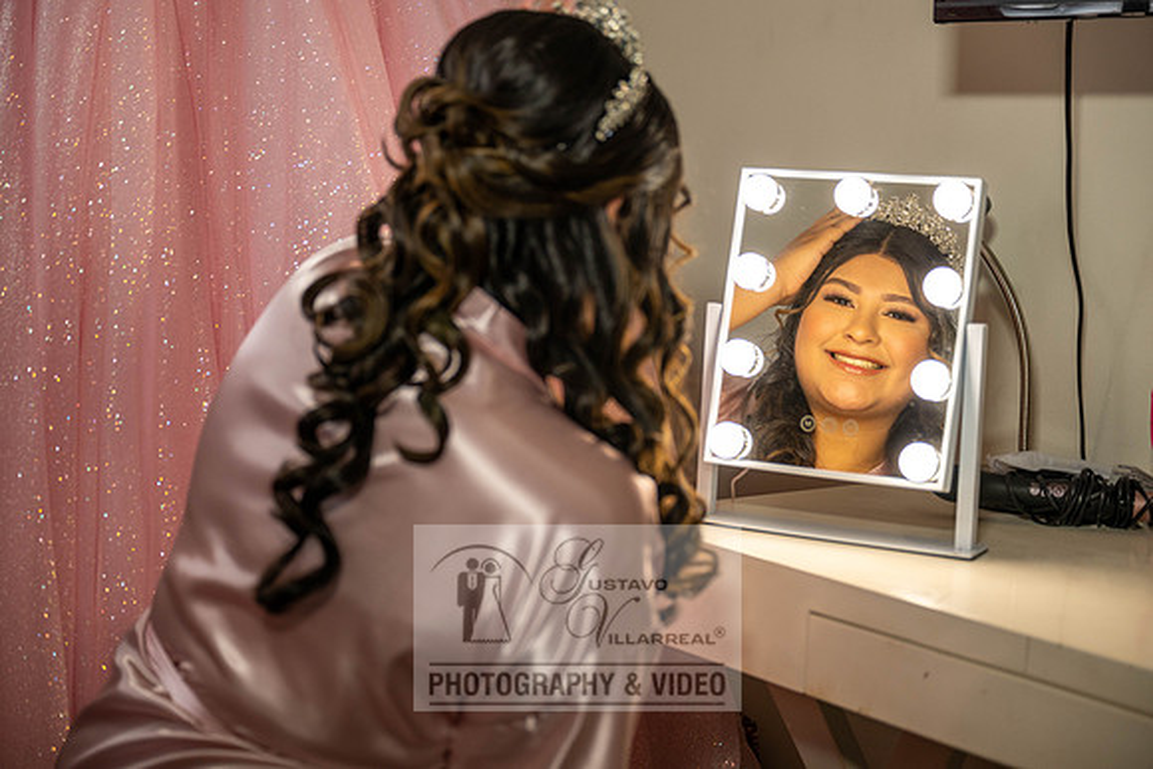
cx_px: 576
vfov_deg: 22.6
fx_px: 1922
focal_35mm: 60
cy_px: 384
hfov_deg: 33.4
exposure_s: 1/200
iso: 500
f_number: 2.8
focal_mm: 60
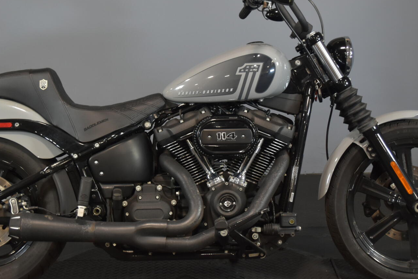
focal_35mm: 70
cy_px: 106
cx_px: 196
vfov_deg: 19.4
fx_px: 813
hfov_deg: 28.8
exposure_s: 1/30
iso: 900
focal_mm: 30
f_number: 4.5
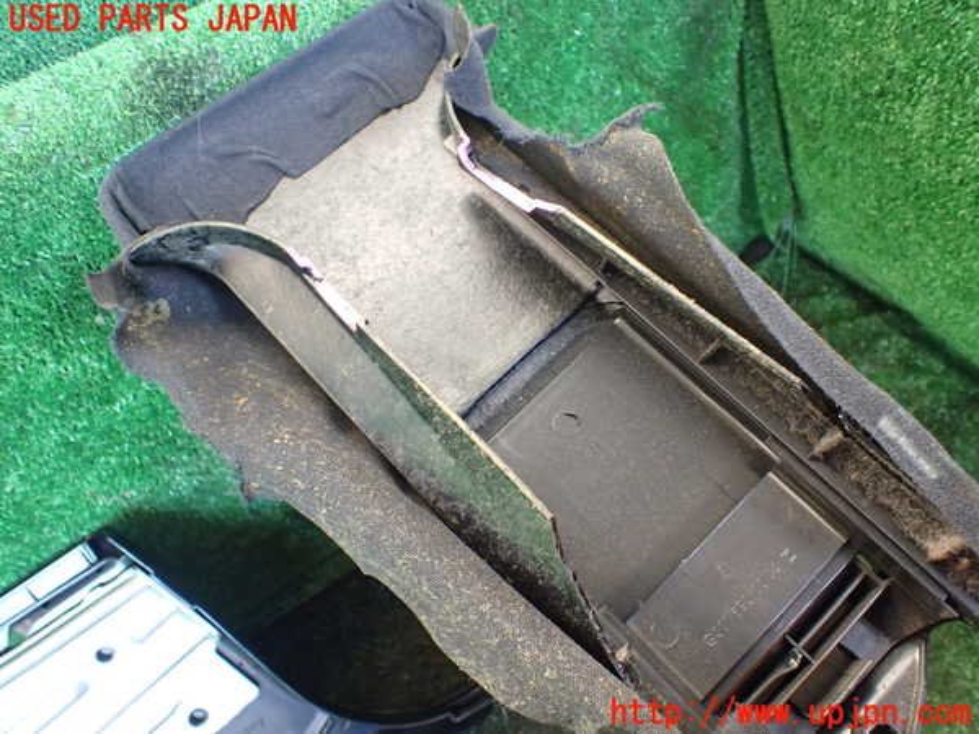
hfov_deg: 60.0
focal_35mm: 30
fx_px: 848
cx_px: 490
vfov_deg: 46.8
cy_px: 367
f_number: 2.3
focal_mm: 5.4
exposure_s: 1/125
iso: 500
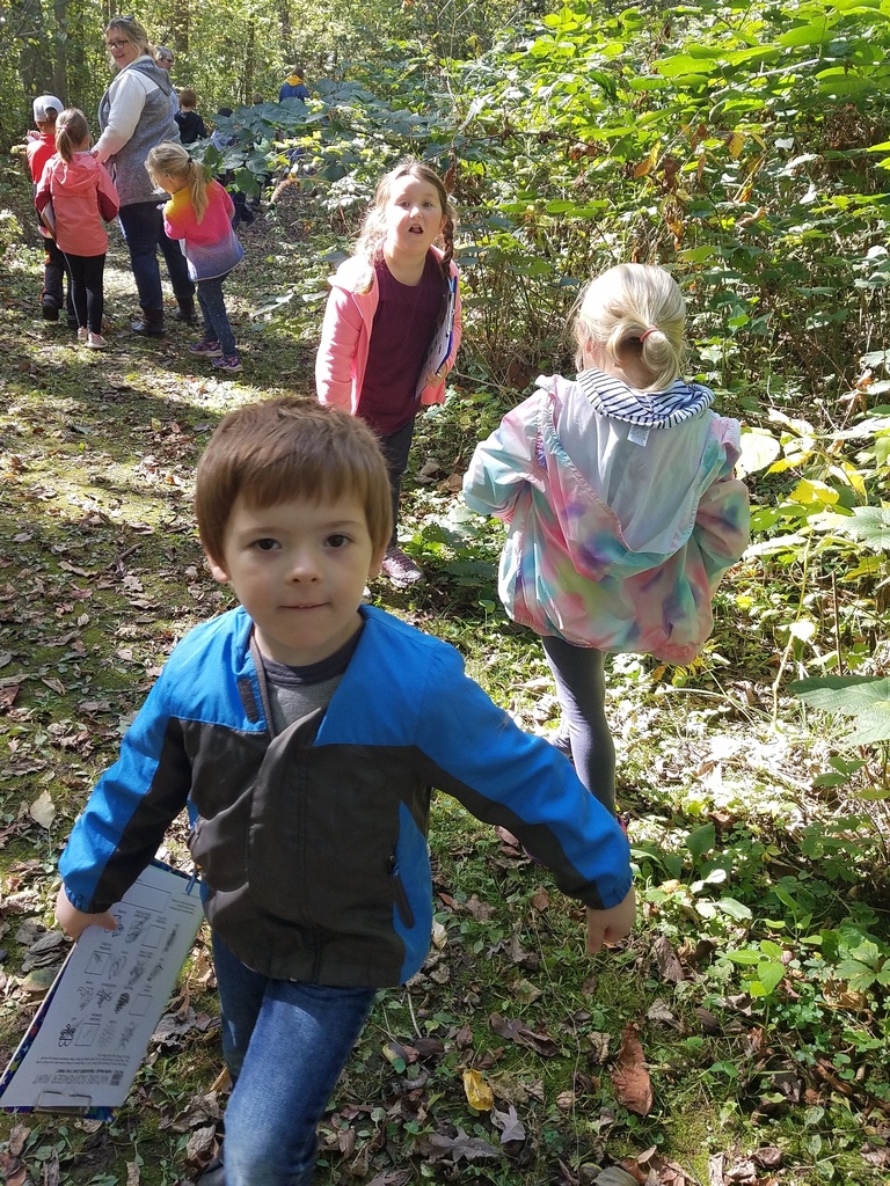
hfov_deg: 53.1
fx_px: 891
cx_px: 445
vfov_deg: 67.3
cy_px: 593
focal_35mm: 26
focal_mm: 4.2
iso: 50
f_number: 1.7
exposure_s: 1/175
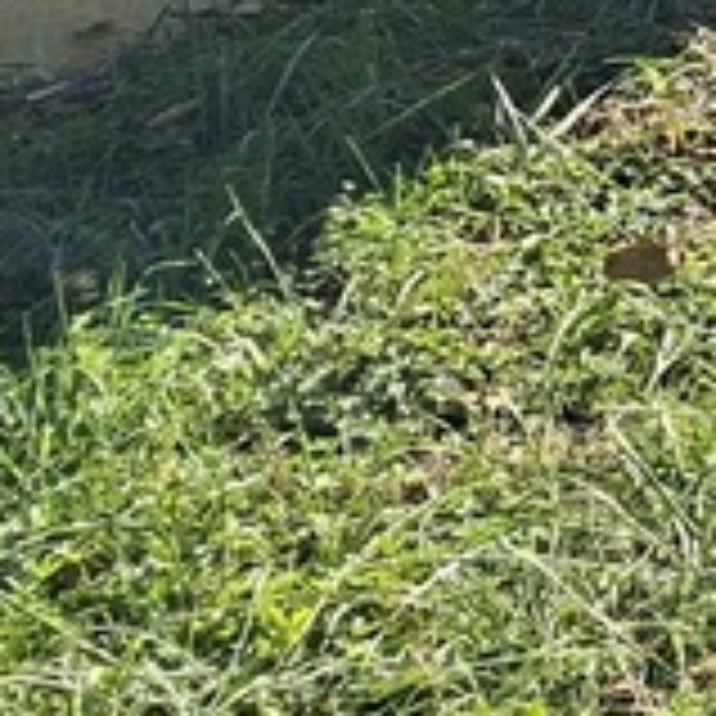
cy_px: -784
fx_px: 2995
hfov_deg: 11.1
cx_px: 1797
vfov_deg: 11.9
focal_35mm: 128
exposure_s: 1/1129
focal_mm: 5.54
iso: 50
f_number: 1.8
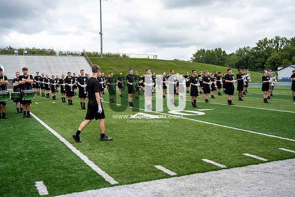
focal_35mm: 50
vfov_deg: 27.0
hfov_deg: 39.6
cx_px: 148
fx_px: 410
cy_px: 98
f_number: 4
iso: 250
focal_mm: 50
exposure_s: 1/800
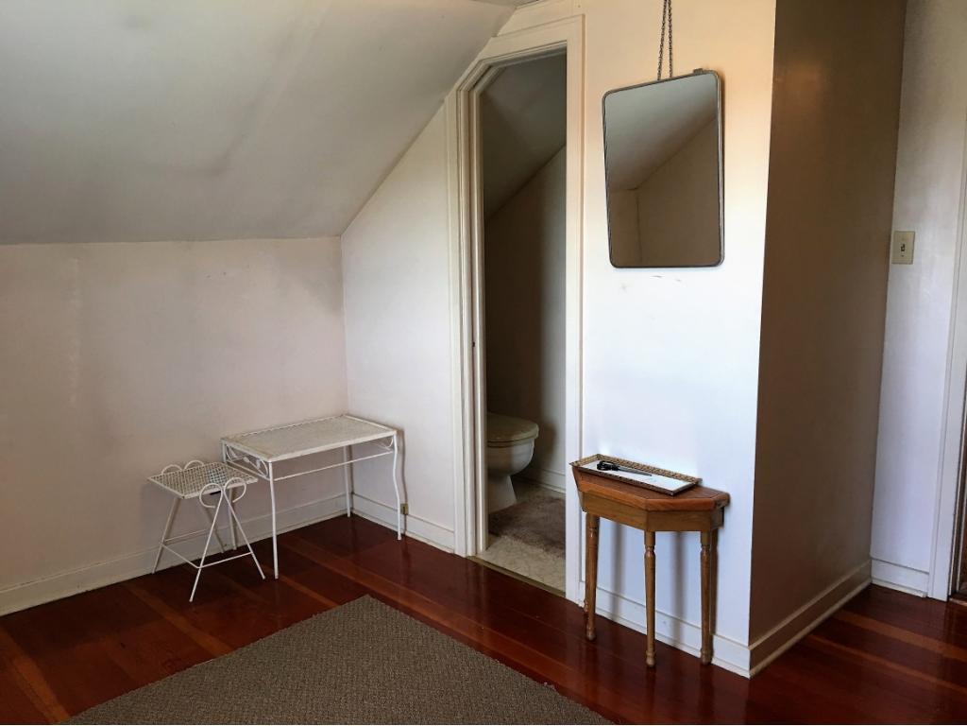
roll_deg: +1.0
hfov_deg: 61.7
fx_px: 810
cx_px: 484
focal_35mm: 29
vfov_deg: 48.2
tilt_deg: -9.3
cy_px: 363
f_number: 2.2
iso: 32
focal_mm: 4.15
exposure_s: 1/15
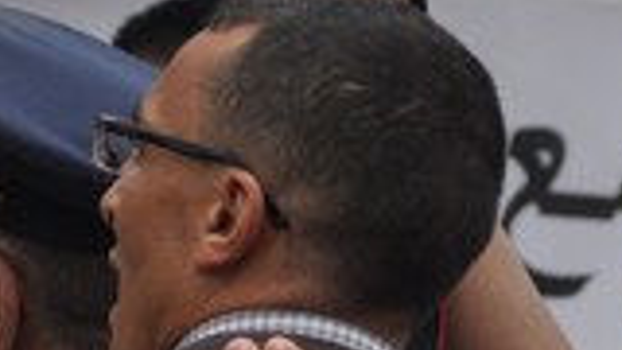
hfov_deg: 2.2
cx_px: 58
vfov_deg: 1.2
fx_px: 16066
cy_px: 313
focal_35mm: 974
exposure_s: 1/1000
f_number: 5.6
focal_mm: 155
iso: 400
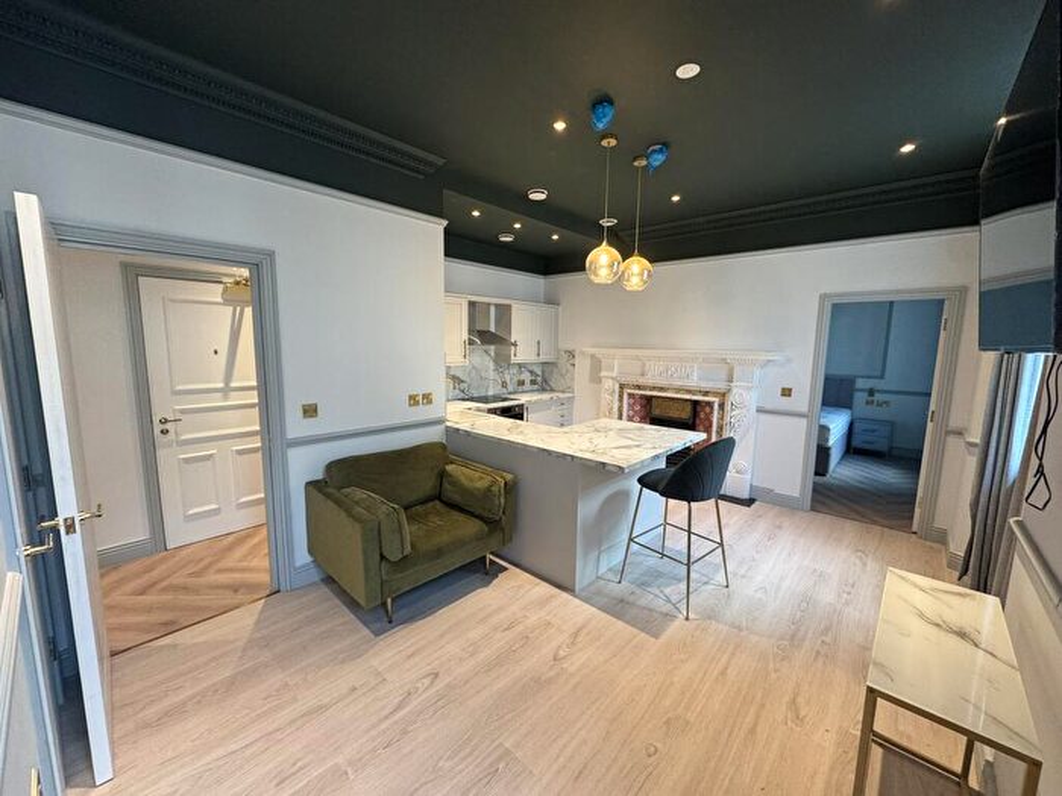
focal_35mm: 14
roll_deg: -0.8
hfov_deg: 102.1
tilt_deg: -6.7
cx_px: 531
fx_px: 430
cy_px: 398
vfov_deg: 85.7
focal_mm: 2.22
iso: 200
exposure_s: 1/100
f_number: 2.2
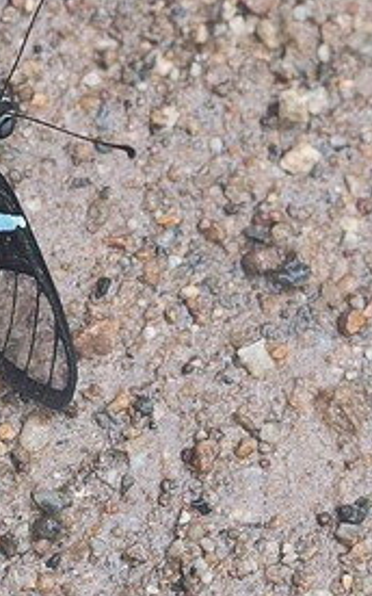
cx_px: -67
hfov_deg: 1.6
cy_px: 141
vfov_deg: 2.6
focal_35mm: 805
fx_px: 13051
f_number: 4.5
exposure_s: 1/400
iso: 800
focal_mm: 150
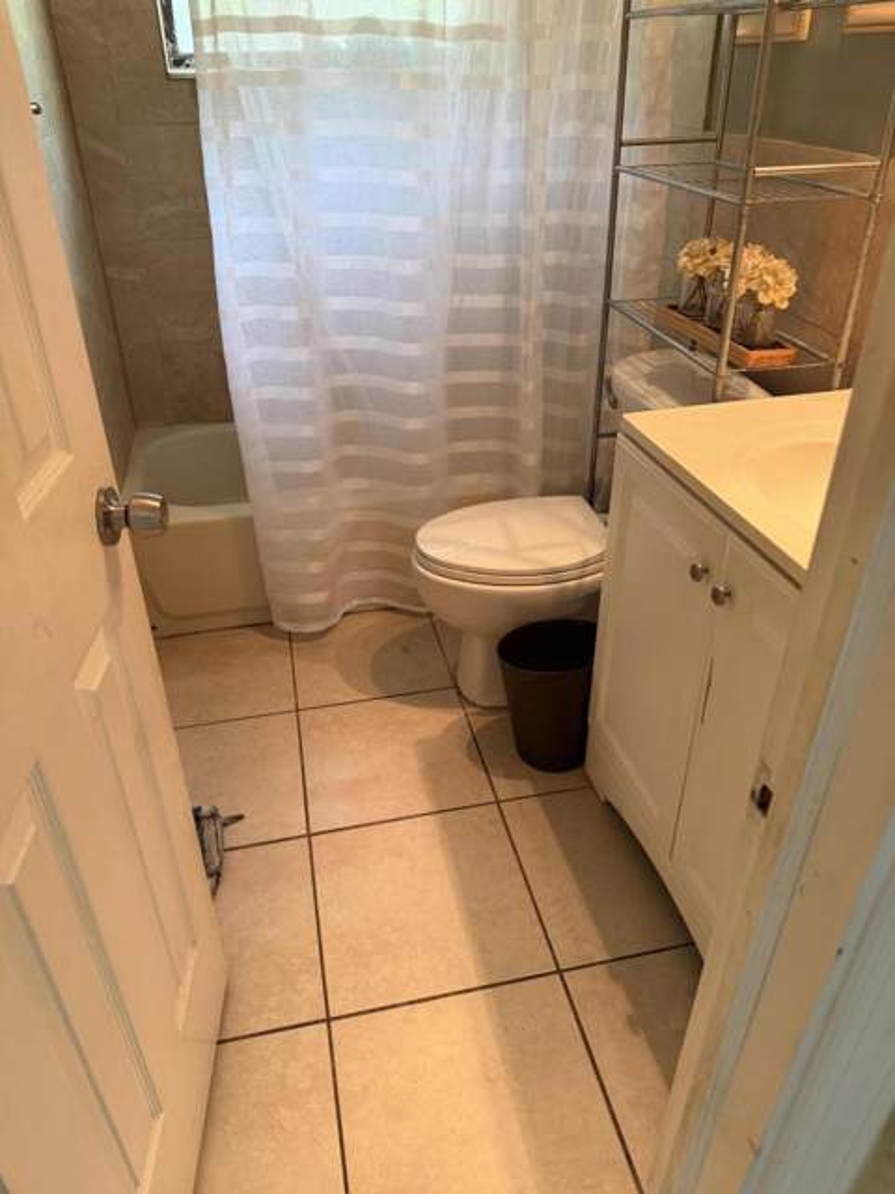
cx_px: 448
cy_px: 597
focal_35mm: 24
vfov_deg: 71.6
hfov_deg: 56.8
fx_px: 827
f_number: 1.78
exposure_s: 1/60
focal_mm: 6.76
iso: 250
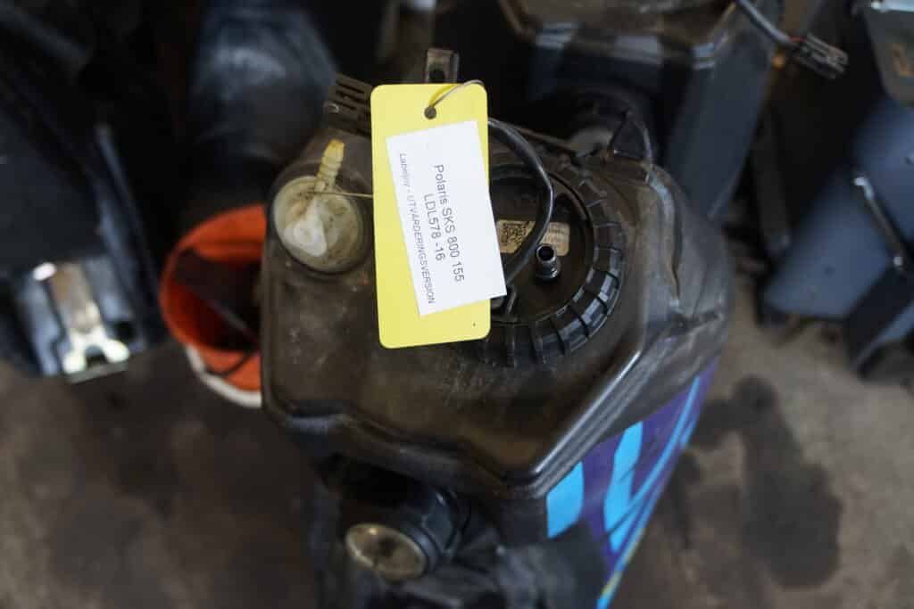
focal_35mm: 27
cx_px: 457
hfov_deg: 67.4
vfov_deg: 47.9
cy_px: 304
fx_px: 686
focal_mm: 18
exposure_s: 1/60
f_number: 3.5
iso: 640
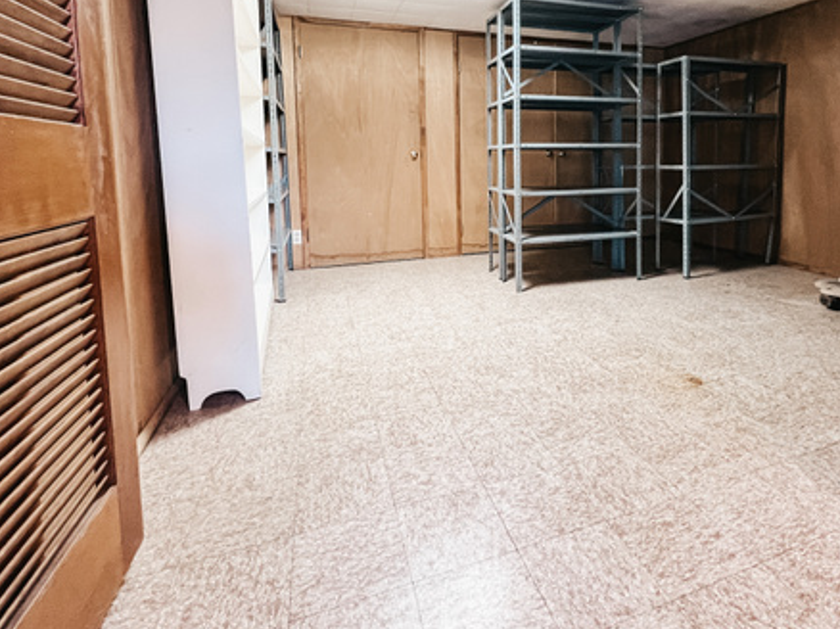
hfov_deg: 83.5
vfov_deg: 66.5
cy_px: 203
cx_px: 510
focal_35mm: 19
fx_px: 461
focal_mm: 1.57
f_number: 1.8
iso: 500
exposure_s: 1/60
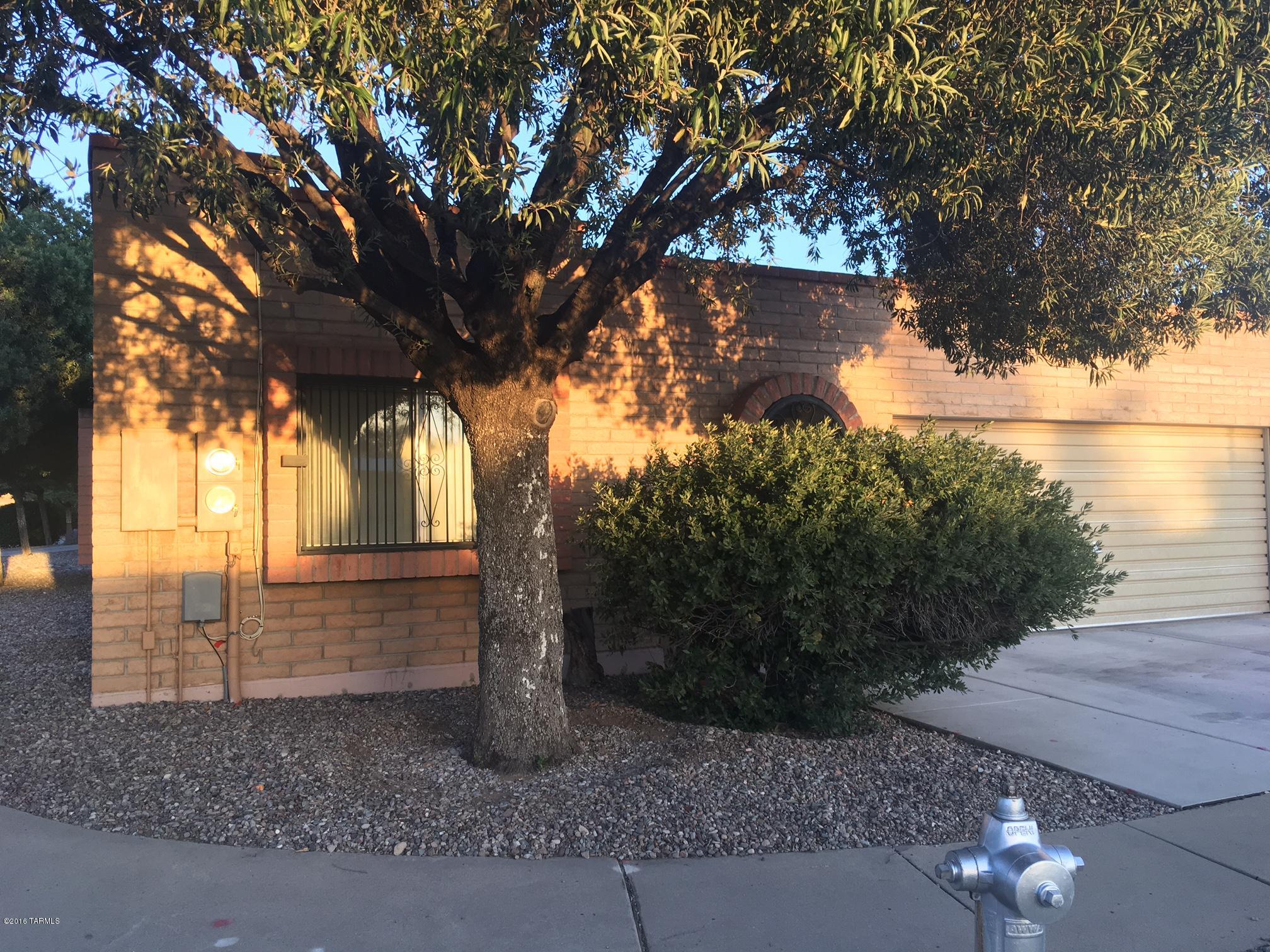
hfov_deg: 61.7
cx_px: 635
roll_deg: +0.5
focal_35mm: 29
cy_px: 476
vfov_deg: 48.2
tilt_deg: +2.2
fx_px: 1064
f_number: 2.2
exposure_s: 1/120
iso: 32
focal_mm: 4.15
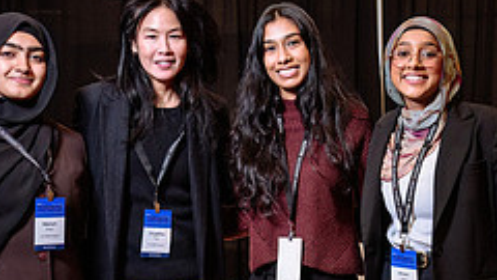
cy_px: 232
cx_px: 333
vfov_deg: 15.8
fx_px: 1002
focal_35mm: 76
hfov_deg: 27.7
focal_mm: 26
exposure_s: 1/200
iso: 1000
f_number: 3.5
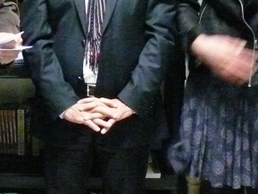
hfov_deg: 15.8
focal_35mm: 124
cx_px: 62
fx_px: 925
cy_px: 56
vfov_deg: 11.9
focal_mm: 7.4
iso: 800
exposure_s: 1/25
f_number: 2.8
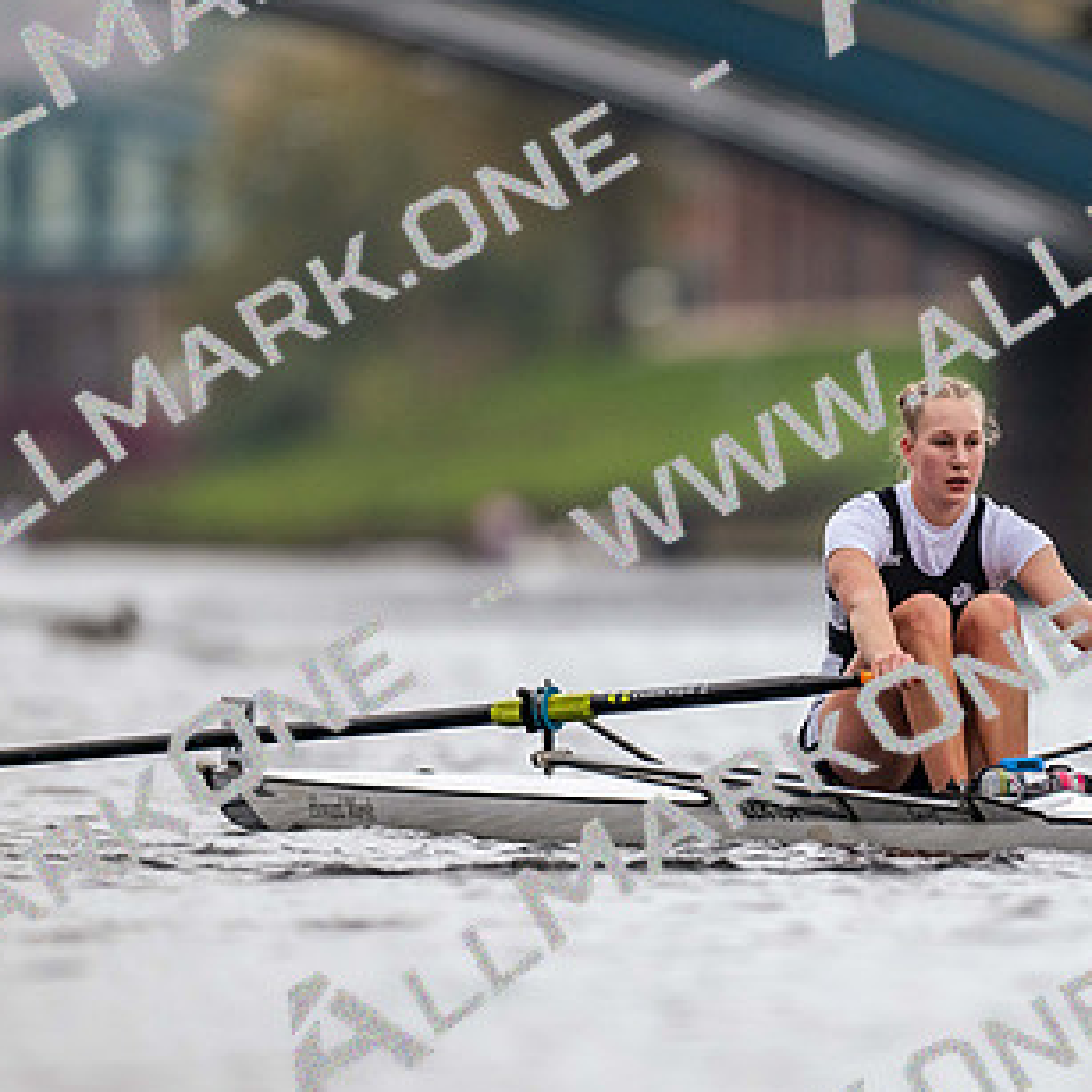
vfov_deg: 1.8
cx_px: 1010
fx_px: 34441
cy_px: 578
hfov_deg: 1.8
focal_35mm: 965
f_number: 4
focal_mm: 600
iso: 1400
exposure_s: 1/2500
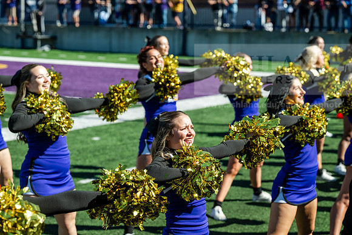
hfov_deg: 22.1
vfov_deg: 14.9
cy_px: 118
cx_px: 176
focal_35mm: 92
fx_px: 900
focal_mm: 92
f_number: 4.5
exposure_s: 1/800
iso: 160
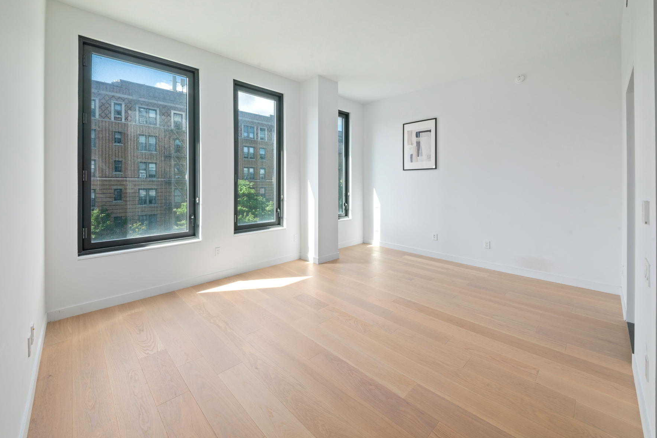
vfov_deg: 85.2
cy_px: 201
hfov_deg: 108.2
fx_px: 237
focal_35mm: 13
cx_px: 309
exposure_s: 1/6
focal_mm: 12
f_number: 14
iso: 640
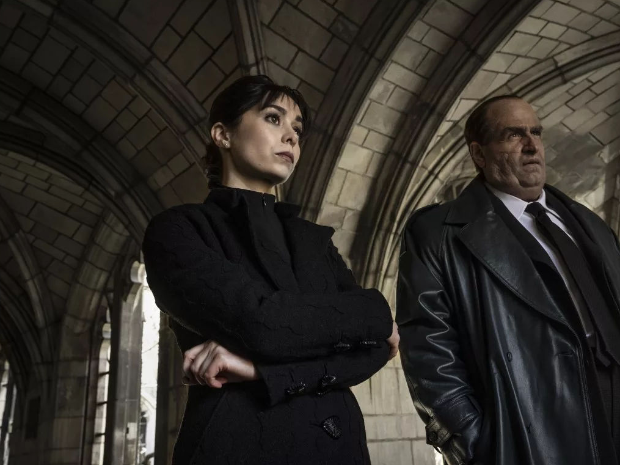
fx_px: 645
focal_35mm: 36
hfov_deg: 51.3
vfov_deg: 39.6
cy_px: 232
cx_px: 343
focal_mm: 33
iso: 3200
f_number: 7.1
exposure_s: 1/100
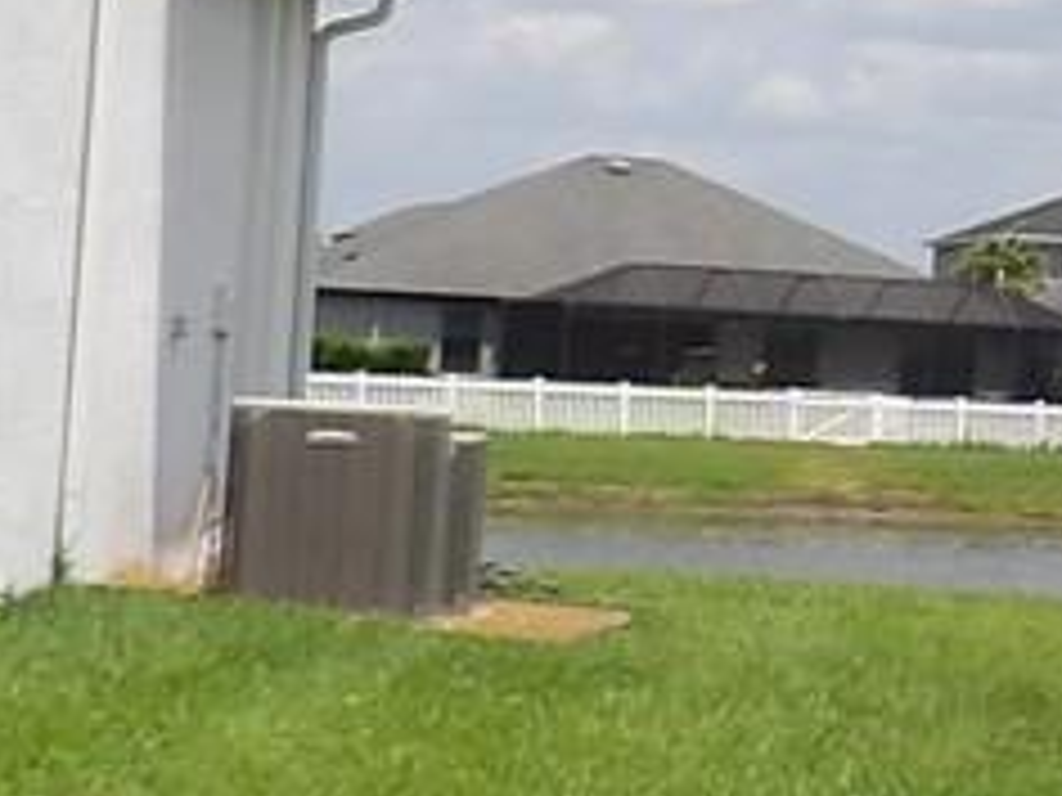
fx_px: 5001
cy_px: 261
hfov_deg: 10.4
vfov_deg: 9.1
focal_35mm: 163
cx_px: 2574
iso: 100
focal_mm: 4.3
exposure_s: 1/676
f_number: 4.6
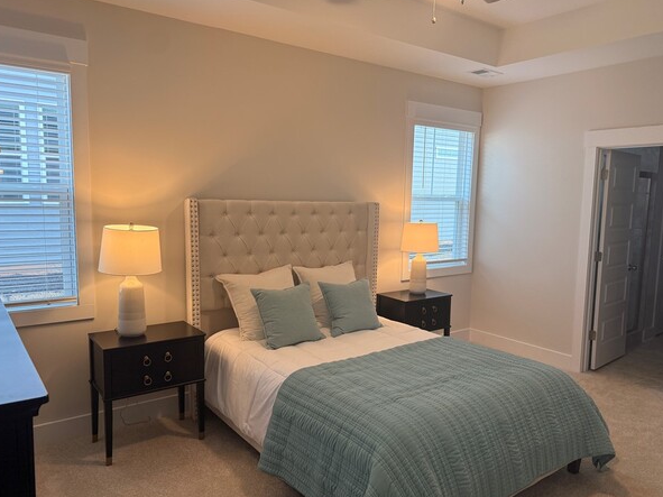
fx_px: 498
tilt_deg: -6.1
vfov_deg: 53.0
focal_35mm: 26
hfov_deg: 67.3
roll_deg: -0.8
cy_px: 255
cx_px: 346
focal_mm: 6.76
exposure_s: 1/120
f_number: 1.78
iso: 160
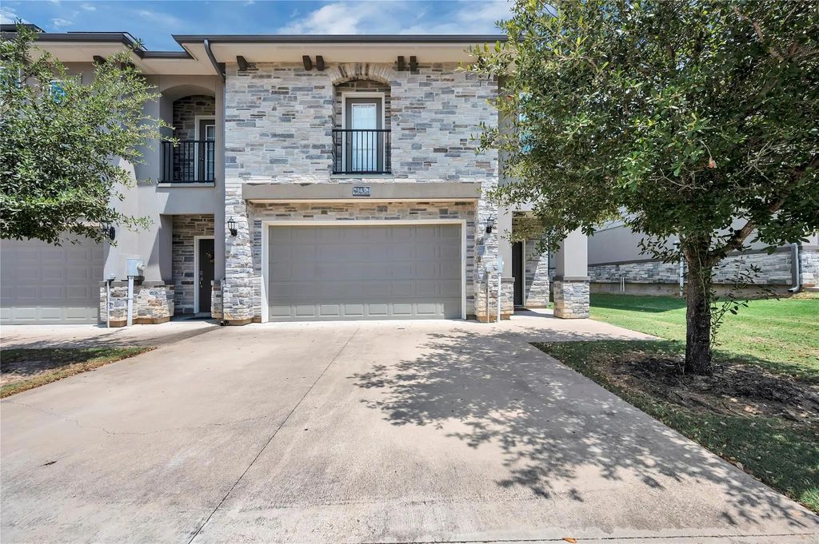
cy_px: 272
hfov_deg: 104.3
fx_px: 318
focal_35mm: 14
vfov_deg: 81.1
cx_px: 410
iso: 640
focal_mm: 14
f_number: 8
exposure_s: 1/2000
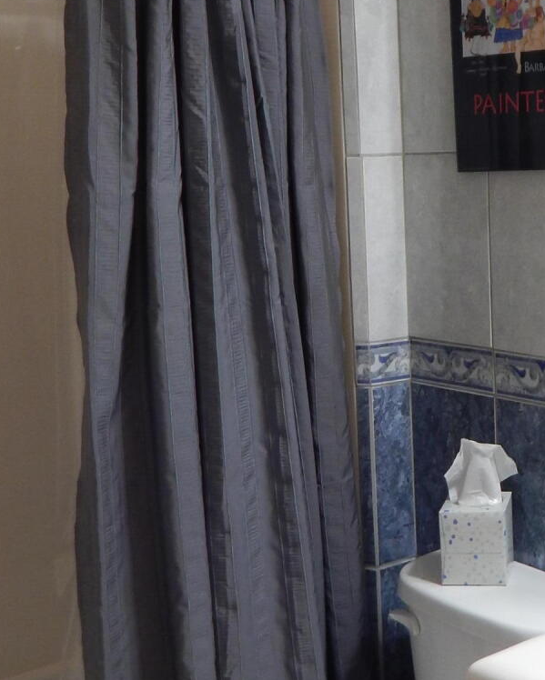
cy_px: 255
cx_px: 501
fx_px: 1209
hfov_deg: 24.6
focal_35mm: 60
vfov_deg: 31.3
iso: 180
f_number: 3
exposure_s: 1/30
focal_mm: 4
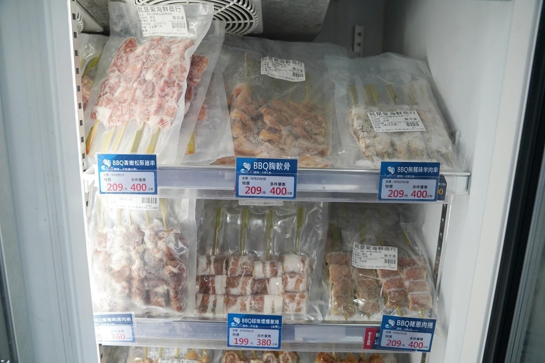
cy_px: 182
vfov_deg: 45.0
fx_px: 439
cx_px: 272
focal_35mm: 29
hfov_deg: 63.7
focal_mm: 29
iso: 640
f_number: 4
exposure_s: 1/160
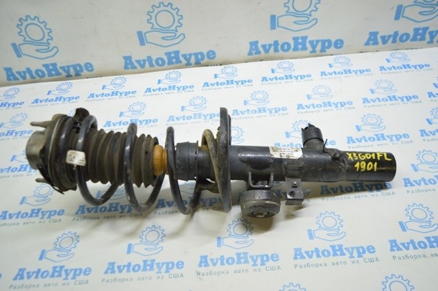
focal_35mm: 30
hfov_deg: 62.0
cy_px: 146
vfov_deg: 43.5
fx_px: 365
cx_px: 219
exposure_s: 1/40
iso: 400
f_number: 3.8
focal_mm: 20
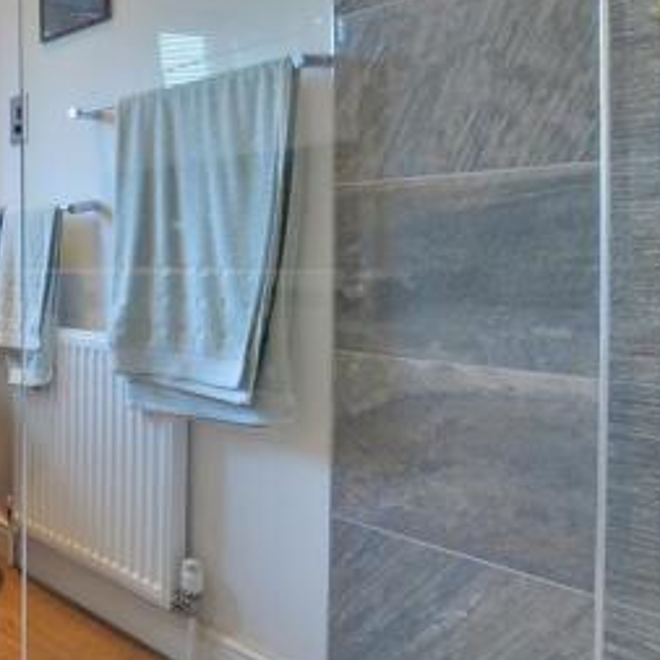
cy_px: 262
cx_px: -117
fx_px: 712
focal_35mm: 33
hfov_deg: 38.2
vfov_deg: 49.4
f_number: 11
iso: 400
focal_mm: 10
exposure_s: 1/1.3
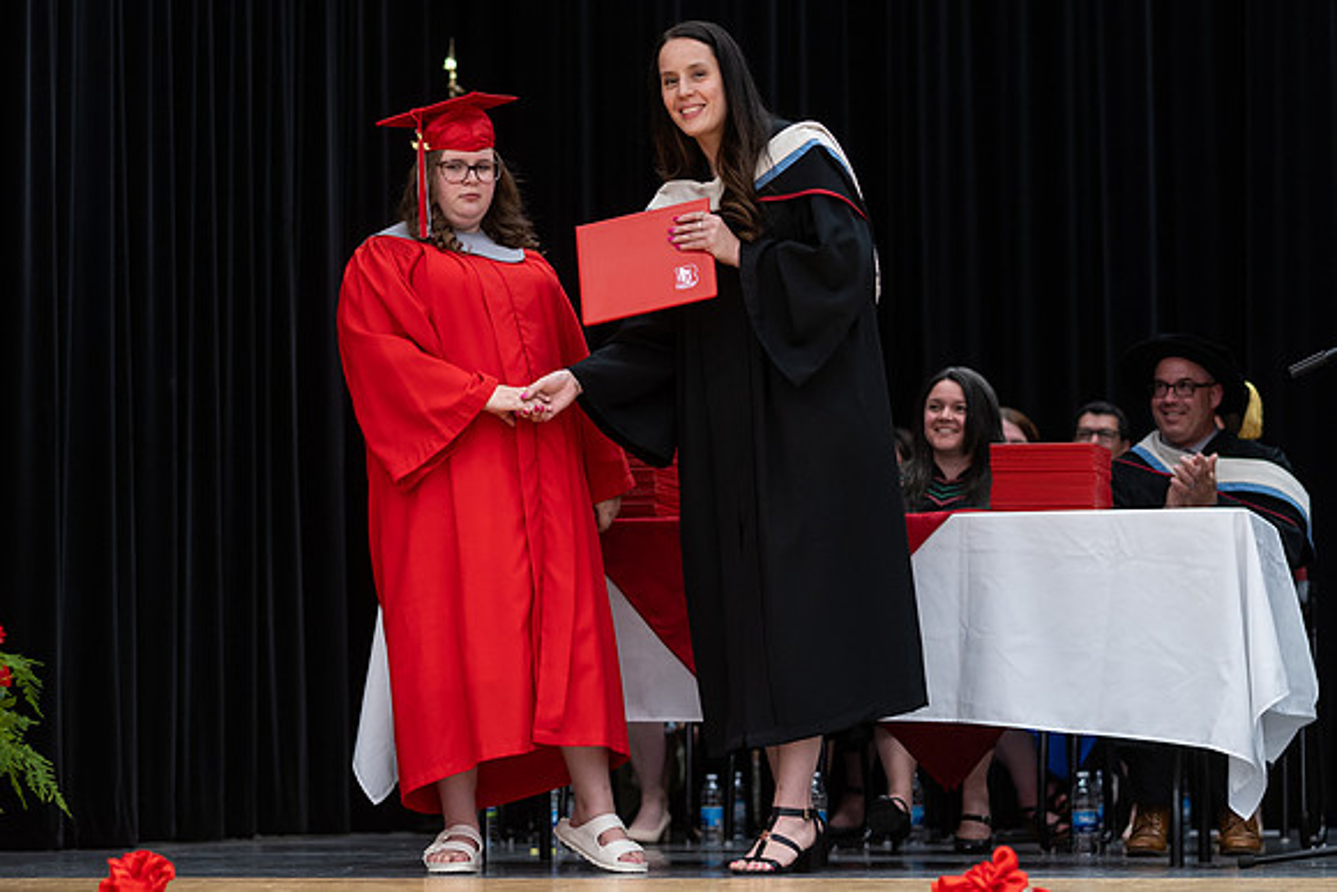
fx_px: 4282
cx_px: 620
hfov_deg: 17.7
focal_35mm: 115
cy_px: 393
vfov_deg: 11.9
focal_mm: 85
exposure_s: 1/200
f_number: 2.8
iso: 1000
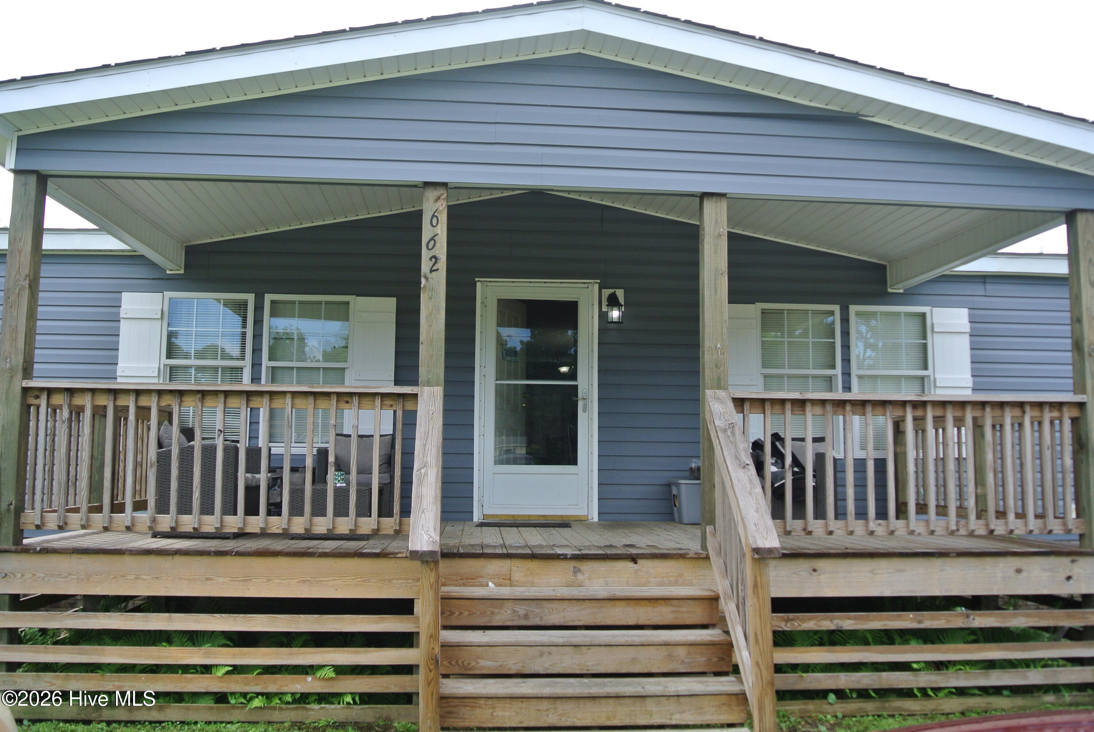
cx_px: 547
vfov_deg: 42.4
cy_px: 366
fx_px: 943
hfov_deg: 60.2
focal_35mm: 31
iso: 100
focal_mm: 11.8
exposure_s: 1/400
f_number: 4.5
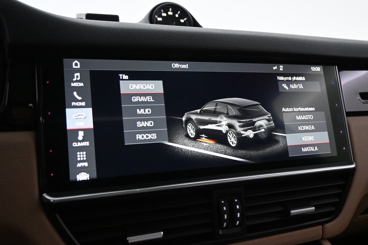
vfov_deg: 40.8
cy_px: 133
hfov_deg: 58.3
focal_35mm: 32
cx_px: 189
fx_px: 330
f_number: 3.8
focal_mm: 19.5
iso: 3200
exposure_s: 1/60
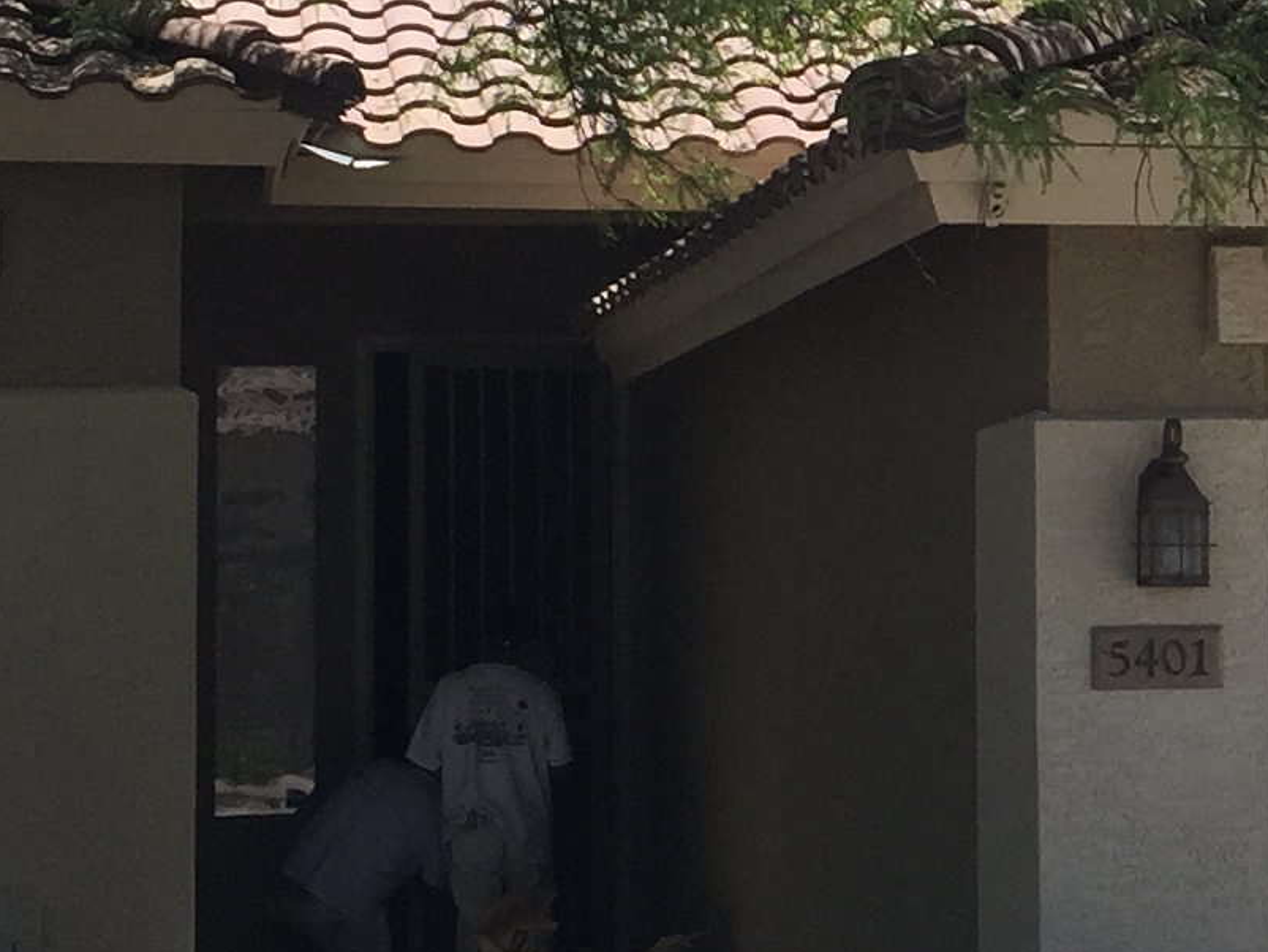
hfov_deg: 16.1
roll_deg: -0.7
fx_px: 4324
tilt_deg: +5.1
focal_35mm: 118
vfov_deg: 12.6
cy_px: 353
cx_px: 1464
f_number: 2.2
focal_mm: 4.15
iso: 32
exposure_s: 1/1721
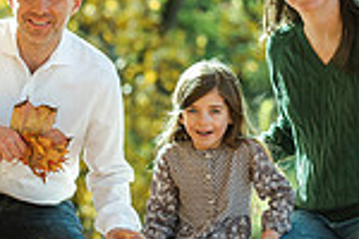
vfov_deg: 3.0
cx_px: 199
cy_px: -37
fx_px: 4617
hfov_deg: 4.5
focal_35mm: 463
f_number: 4
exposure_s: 1/1000
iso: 500
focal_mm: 120
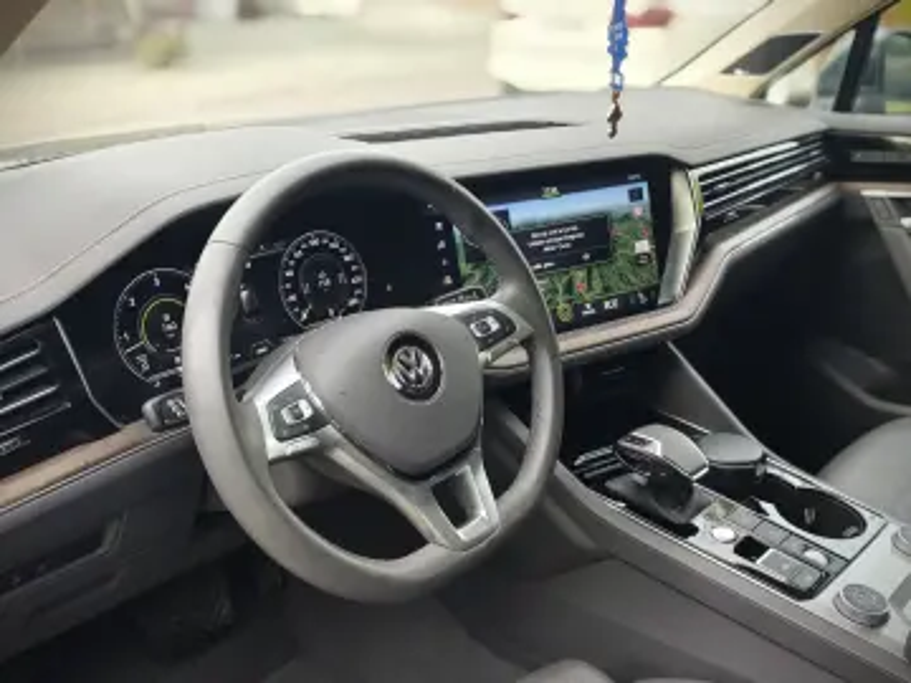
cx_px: 456
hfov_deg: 52.6
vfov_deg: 40.7
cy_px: 342
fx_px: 921
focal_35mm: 35
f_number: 1.4
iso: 50
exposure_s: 1/151
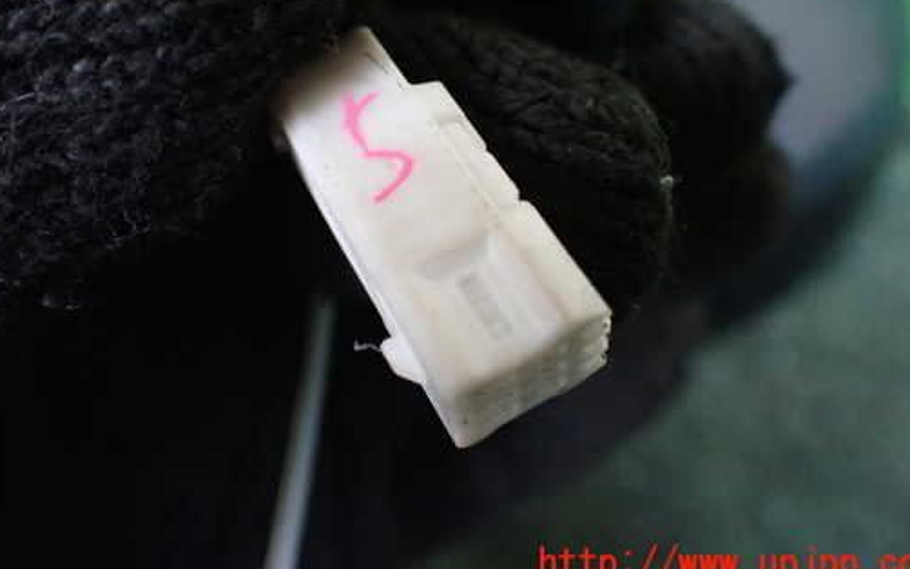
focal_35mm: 38
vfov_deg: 33.2
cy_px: 179
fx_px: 943
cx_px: 404
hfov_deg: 51.4
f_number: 2.3
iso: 800
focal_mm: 5.4
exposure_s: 1/125
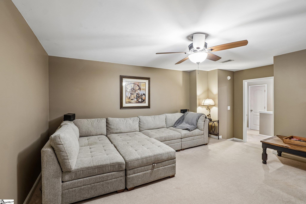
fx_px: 127
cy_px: 102
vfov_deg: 77.3
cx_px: 153
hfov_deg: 100.4
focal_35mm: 15
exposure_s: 1/3.33
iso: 400
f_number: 8
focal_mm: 10
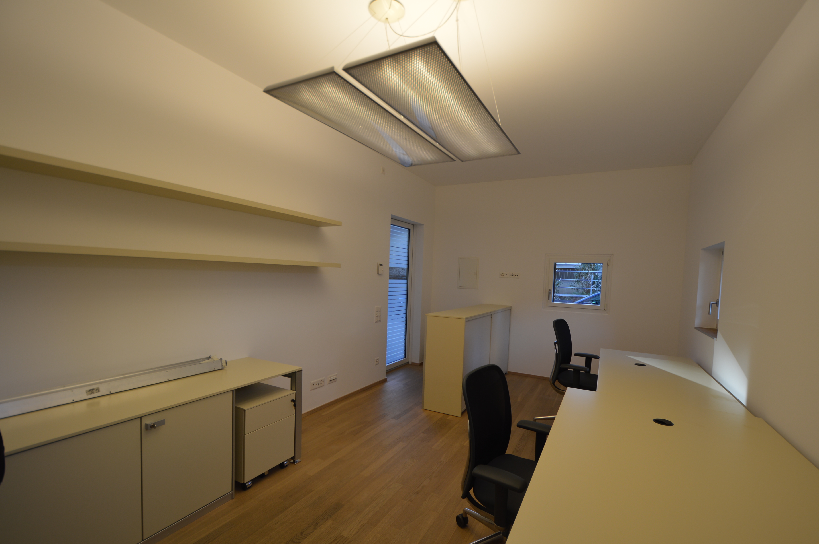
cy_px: 272
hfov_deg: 100.4
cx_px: 410
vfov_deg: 77.2
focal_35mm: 15
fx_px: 341
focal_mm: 10
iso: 100
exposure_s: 1/50
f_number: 3.5
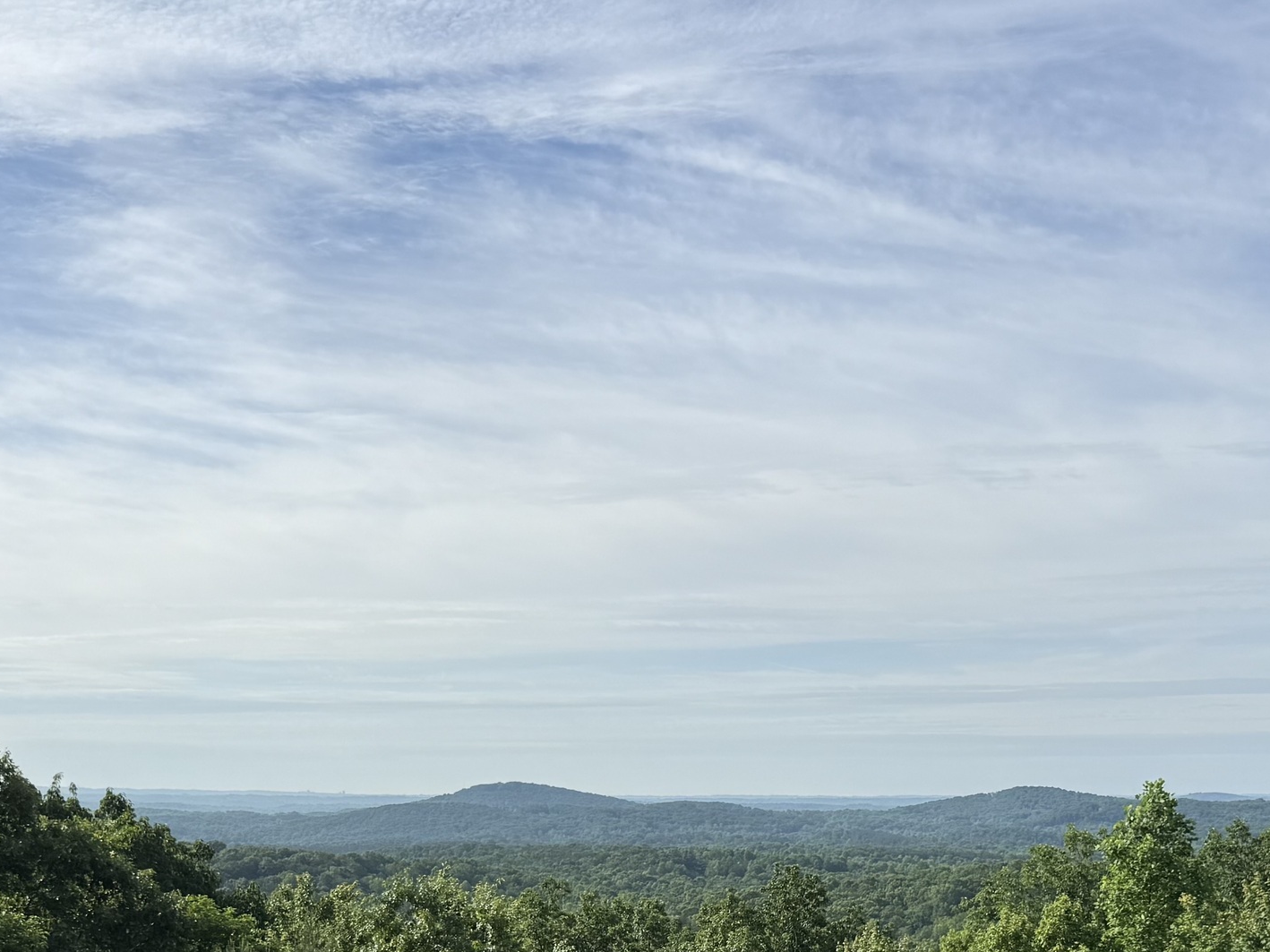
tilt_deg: -7.1
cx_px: 691
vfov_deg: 26.0
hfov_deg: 36.8
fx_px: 1907
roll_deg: -0.1
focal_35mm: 52
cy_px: 1031
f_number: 1.78
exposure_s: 1/5319
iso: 80
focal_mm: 6.76
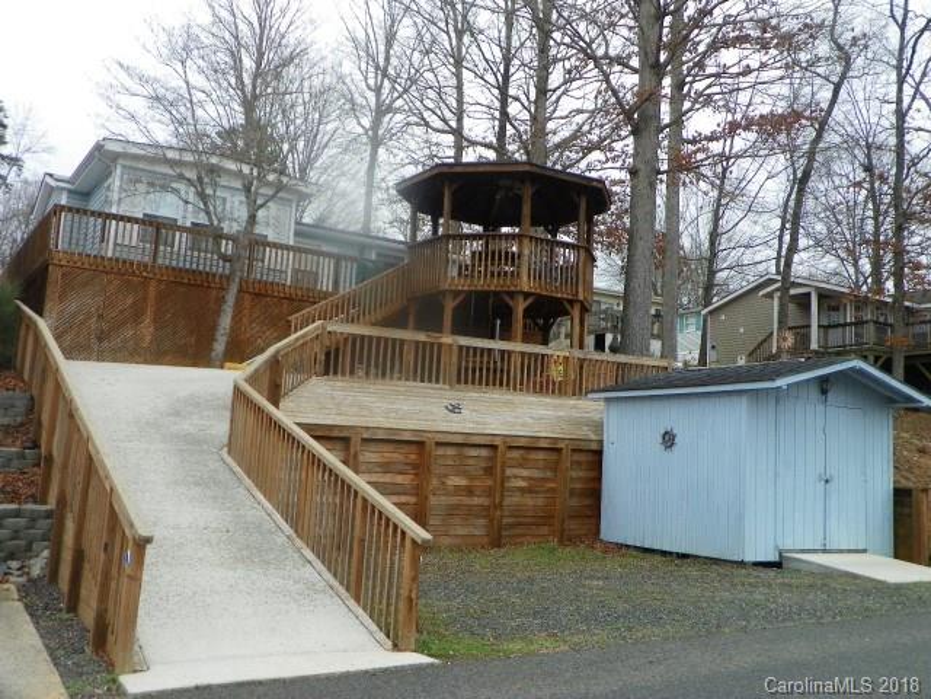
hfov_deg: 51.4
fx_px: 968
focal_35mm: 36
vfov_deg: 39.7
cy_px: 350
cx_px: 466
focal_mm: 6.4
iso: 64
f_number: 3.2
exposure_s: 1/160
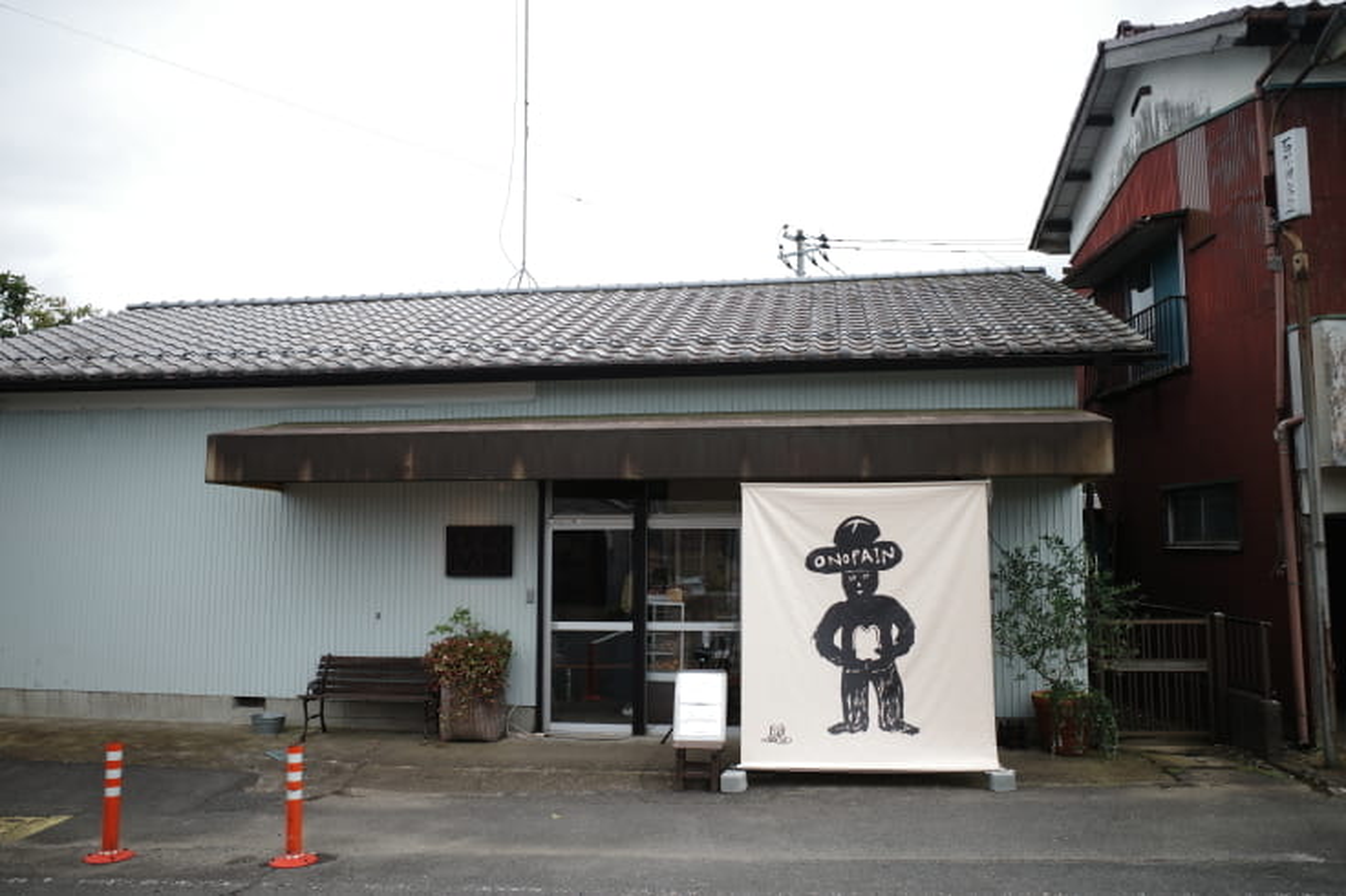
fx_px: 1046
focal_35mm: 28
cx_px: 673
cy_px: 448
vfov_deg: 46.4
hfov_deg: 65.5
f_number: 4
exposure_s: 1/320
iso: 100
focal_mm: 18.3
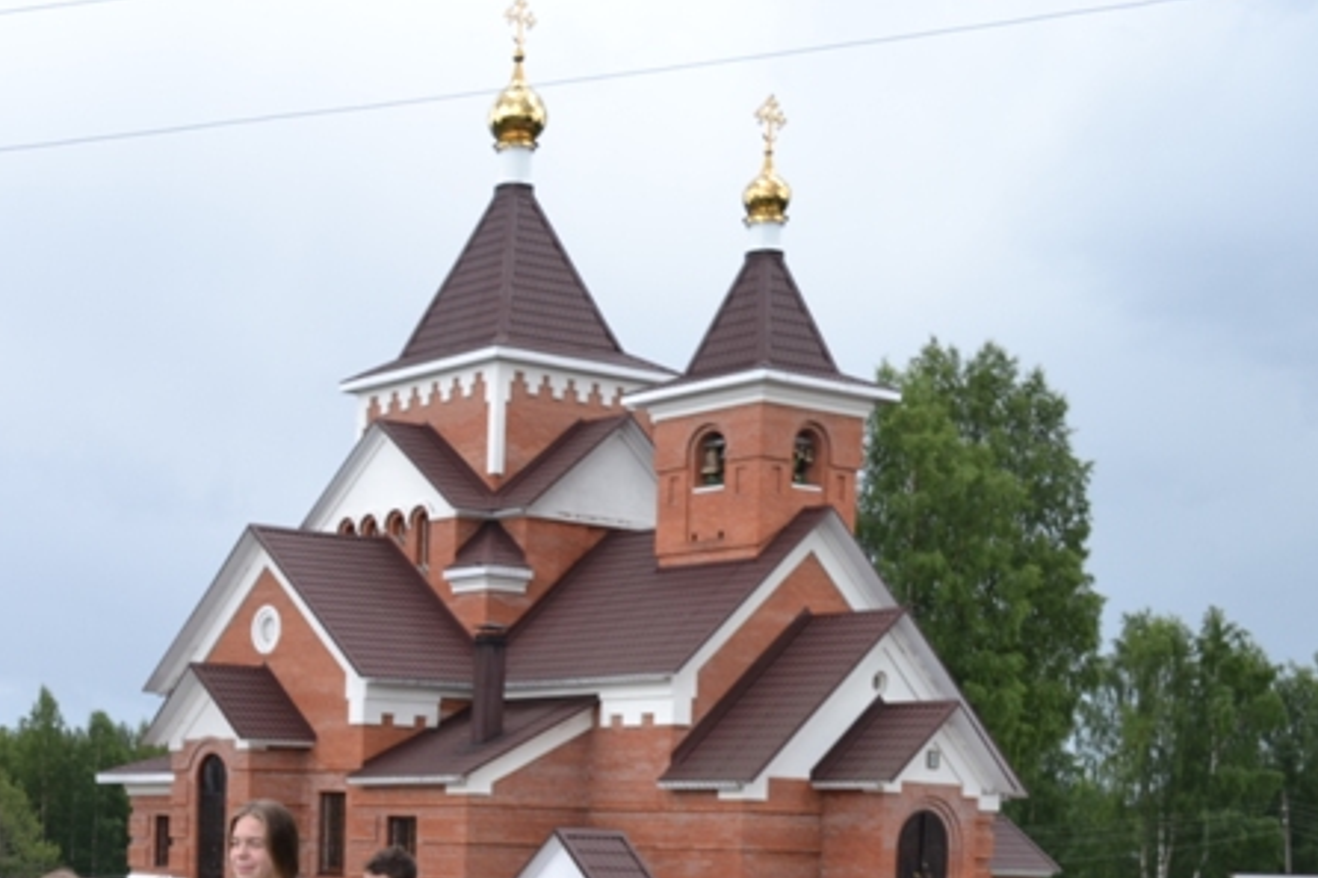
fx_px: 2269
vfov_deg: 20.9
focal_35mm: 62
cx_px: 62
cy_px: 947
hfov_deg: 30.5
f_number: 4
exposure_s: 1/200
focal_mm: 18
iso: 100
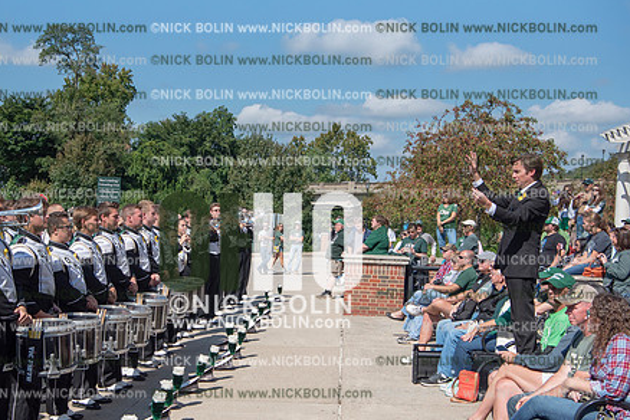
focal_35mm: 53
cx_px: 260
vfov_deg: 25.4
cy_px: 261
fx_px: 927
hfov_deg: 37.4
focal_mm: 40
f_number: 5
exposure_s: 1/4000
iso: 400
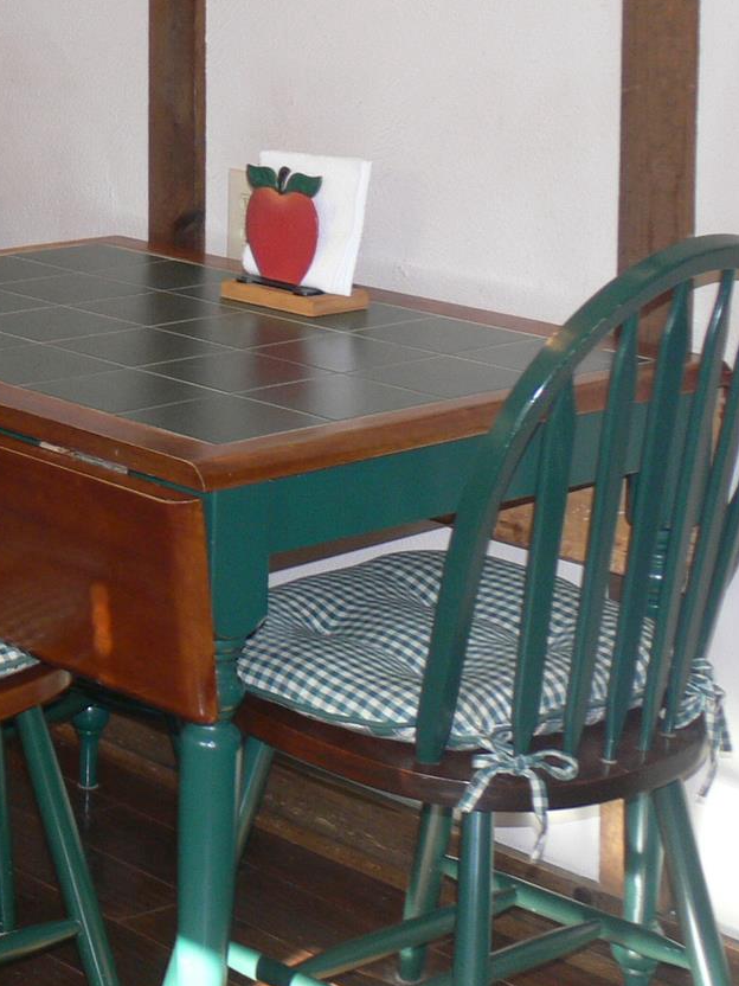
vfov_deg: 20.2
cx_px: -413
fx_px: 2733
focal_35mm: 96
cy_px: 219
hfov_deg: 14.3
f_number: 2.8
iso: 100
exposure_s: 1/30
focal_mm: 8.3
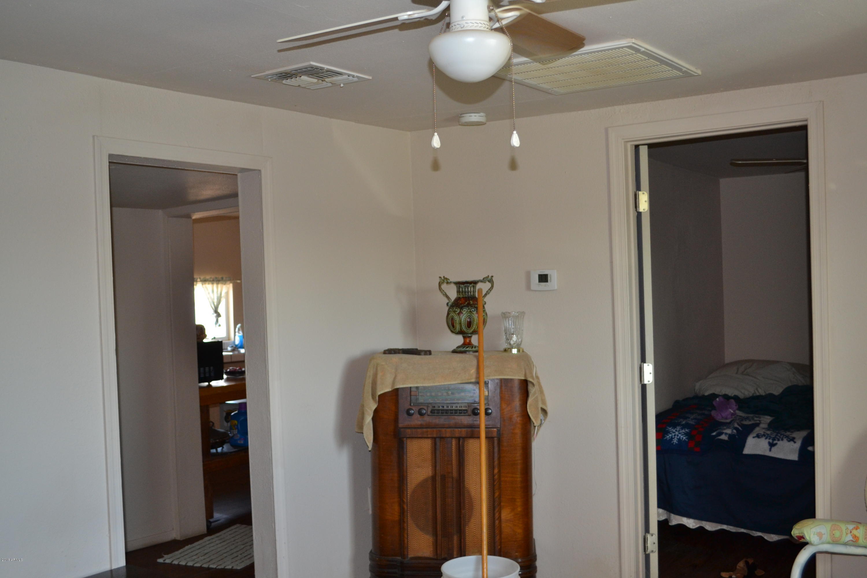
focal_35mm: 36
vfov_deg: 36.9
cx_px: 434
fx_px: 867
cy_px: 289
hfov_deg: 53.1
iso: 560
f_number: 4
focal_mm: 24
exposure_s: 1/60
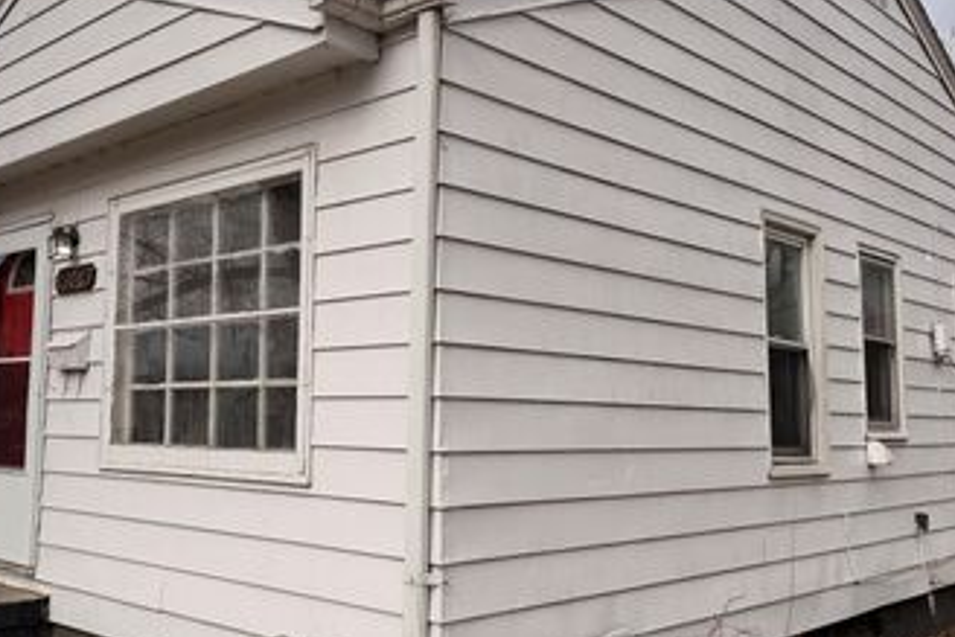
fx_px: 1008
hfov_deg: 50.2
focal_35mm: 38
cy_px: 316
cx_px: 361
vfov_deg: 35.1
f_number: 1.78
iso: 80
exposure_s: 1/3953
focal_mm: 6.76
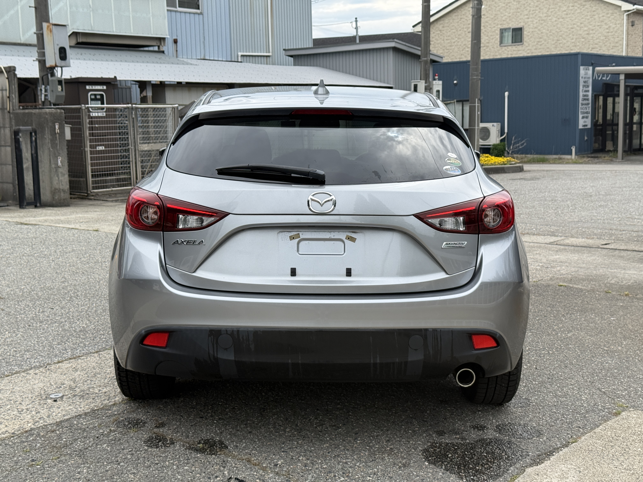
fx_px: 892
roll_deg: +0.8
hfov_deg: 39.7
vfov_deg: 30.3
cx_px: 322
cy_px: 241
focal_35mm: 48
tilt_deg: -7.4
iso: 64
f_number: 1.78
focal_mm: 6.76
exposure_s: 1/2865
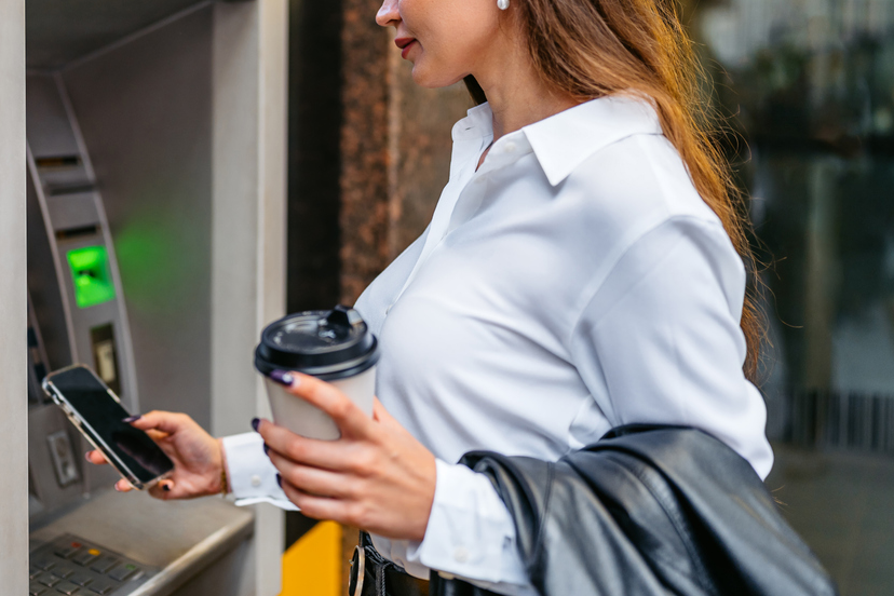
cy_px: 217
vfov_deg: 25.4
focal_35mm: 53
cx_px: 235
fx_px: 1316
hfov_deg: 36.7
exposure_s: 1/200
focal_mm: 35
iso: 250
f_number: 1.4
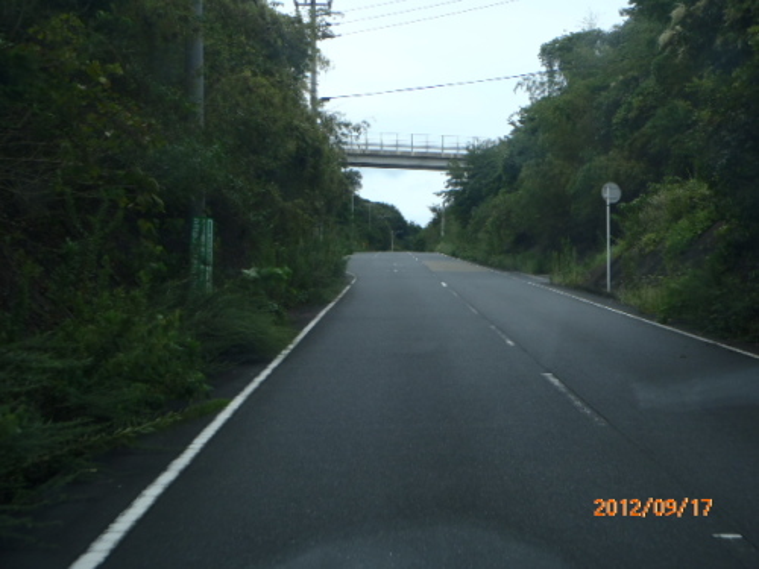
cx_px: 380
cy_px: 284
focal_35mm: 73
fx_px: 1601
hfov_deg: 26.7
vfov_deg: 20.2
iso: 80
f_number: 5
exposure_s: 1/200
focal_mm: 13.18
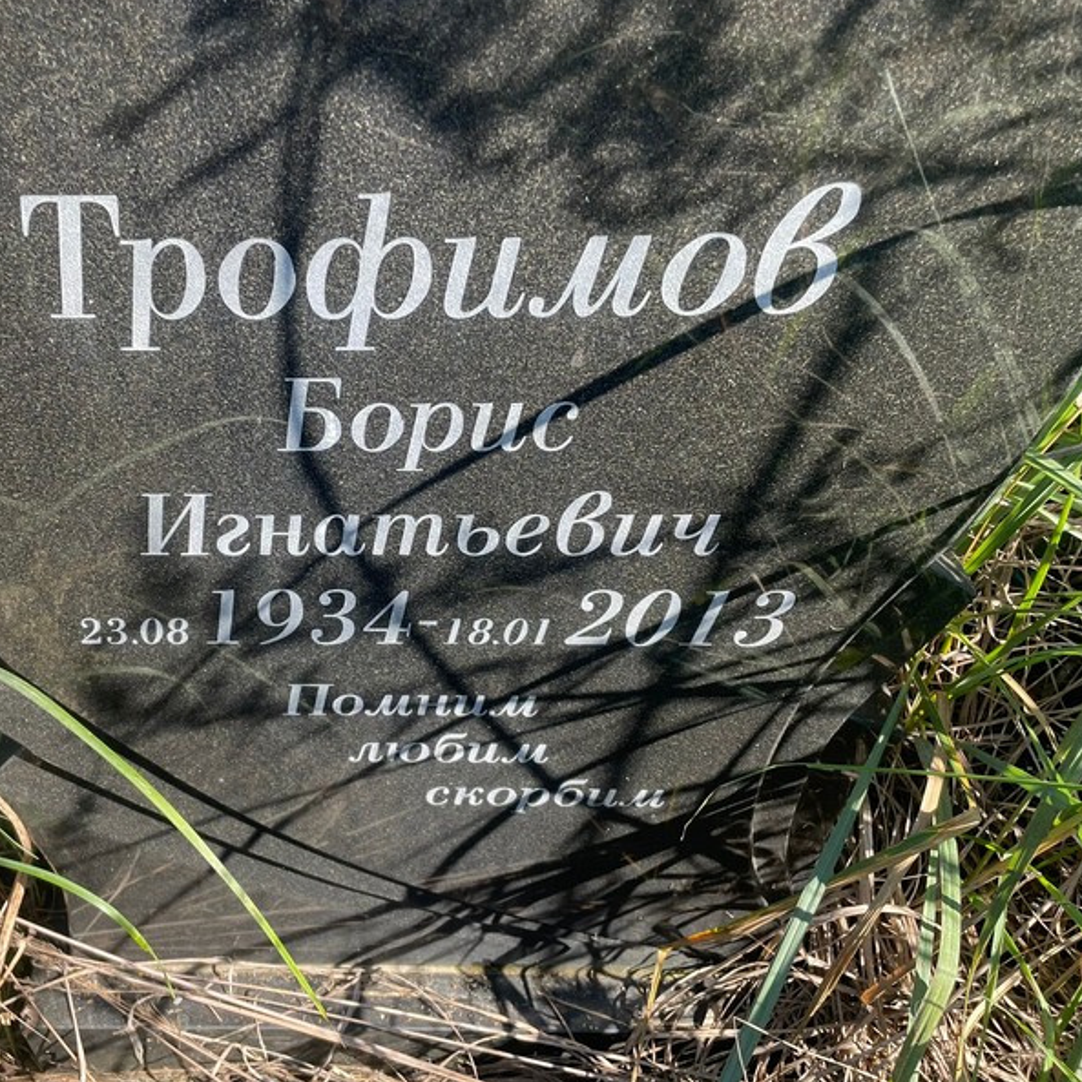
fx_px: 1096
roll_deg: +4.5
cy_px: 538
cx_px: 400
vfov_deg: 52.5
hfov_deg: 51.9
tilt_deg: -42.5
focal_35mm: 31
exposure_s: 1/465
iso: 32
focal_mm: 4.2
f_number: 1.6
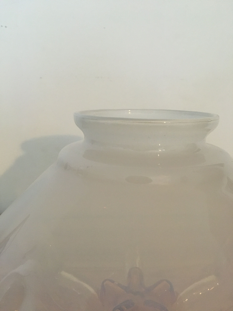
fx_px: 260
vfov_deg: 61.7
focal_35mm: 29
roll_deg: -1.6
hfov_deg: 48.2
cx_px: 116
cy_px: 156
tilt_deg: -10.7
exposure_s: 1/17
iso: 250
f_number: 2.2
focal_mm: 4.15
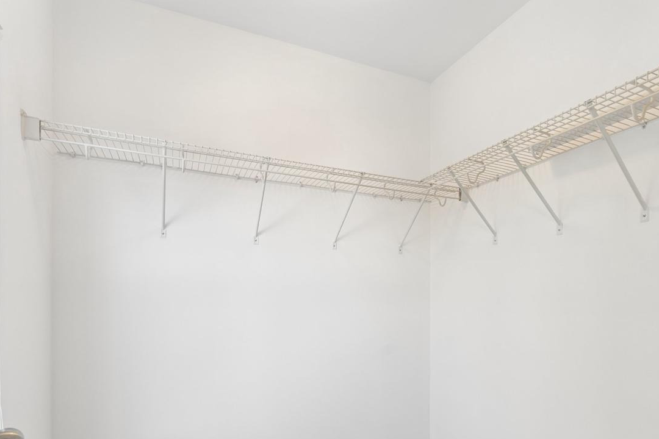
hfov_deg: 82.4
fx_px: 376
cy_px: 292
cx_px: 350
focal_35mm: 21
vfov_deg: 59.2
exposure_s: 1/125
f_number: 7.1
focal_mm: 15.4
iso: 1250
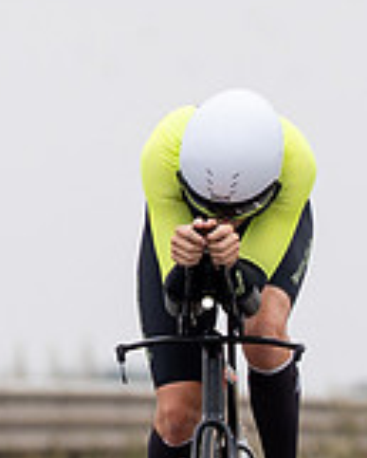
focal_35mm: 1528
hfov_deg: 1.0
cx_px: 257
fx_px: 20726
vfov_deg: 1.3
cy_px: 930
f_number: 3.5
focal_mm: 200
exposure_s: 1/800
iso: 100
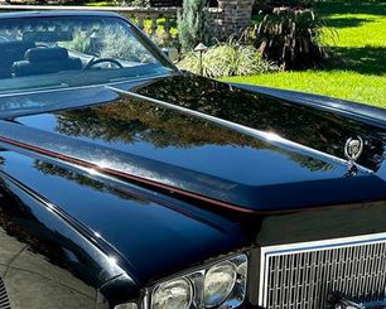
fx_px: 560
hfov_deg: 37.7
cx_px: 139
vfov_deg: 30.8
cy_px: 179
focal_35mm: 49
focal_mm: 6.86
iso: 80
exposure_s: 1/1495
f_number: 1.78
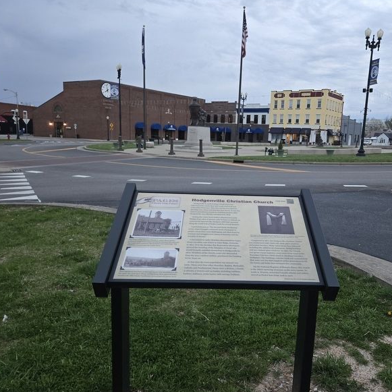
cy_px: 198
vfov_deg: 57.3
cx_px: 229
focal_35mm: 28
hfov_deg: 57.0
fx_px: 359
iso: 320
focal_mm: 5.4
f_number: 1.8
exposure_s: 1/120
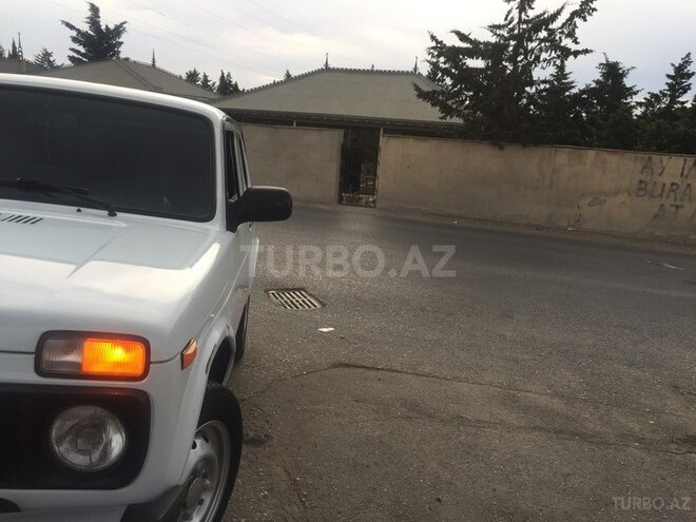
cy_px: 261
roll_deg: -6.5
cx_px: 348
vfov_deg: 48.2
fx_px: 583
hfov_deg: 61.7
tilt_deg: -12.5
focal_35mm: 29
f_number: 2.2
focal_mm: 4.15
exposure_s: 1/210
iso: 32
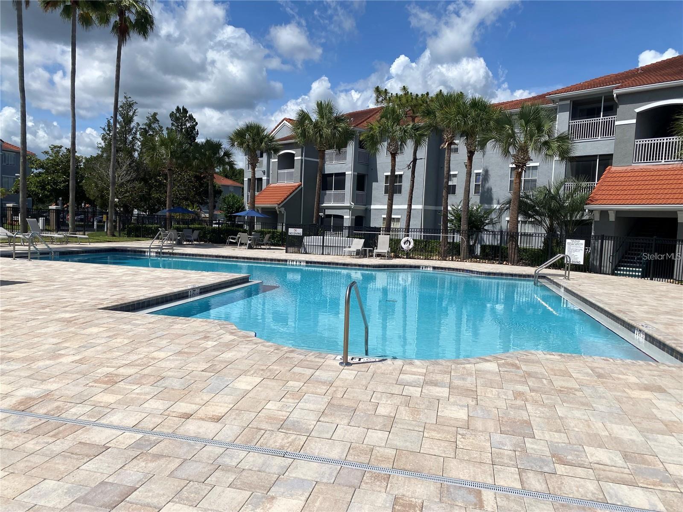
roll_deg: -1.8
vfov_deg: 53.1
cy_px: 256
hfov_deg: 67.3
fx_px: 513
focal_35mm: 26
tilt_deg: -4.6
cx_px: 342
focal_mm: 4.25
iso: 32
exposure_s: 1/6410
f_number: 1.8
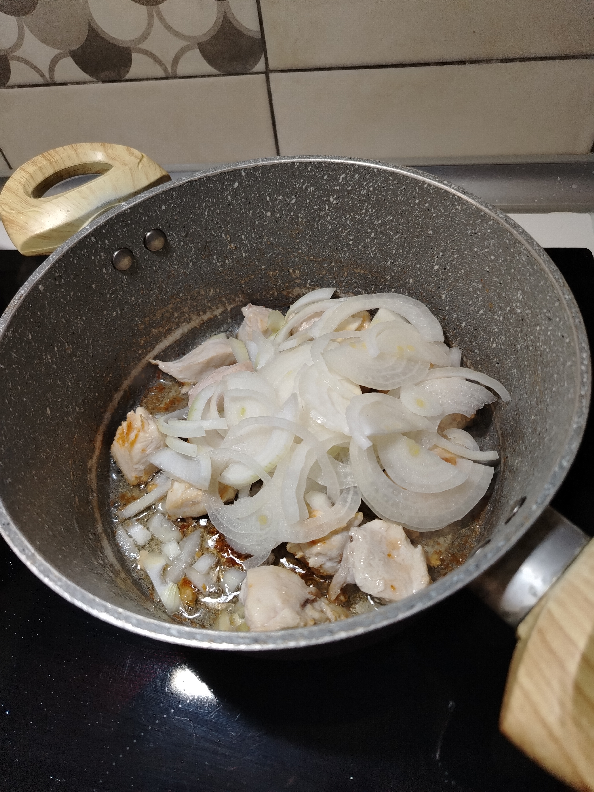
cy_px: 396
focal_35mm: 24
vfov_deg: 71.6
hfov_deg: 56.8
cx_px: 297
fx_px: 549
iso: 963
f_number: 1.75
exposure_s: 1/50
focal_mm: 5.25
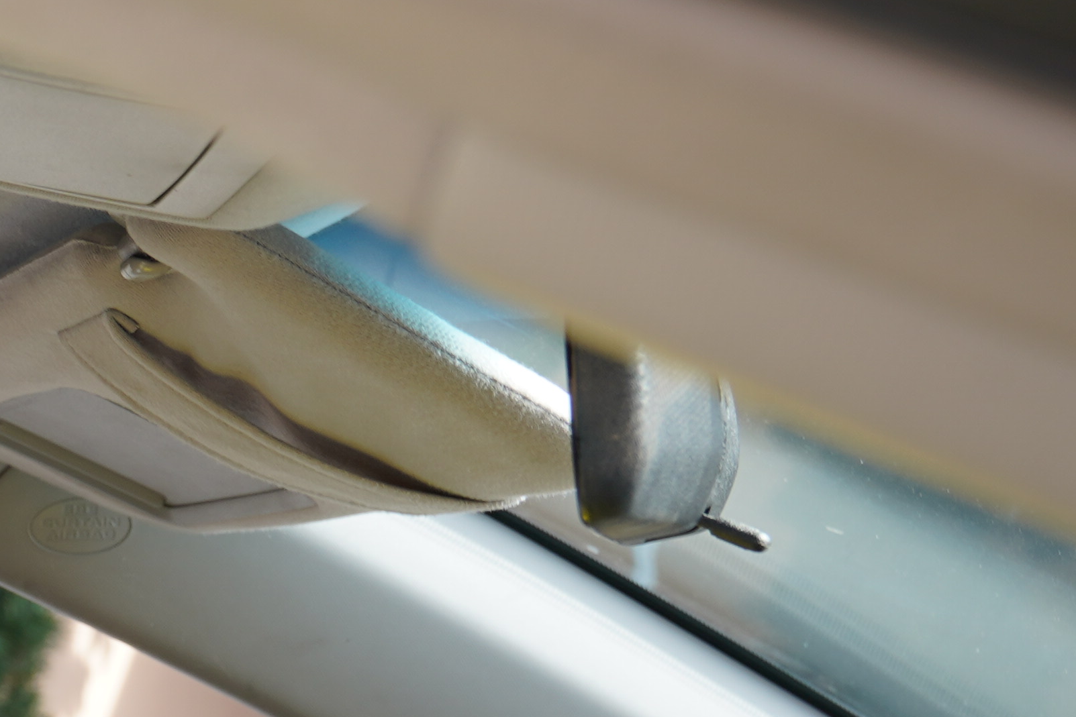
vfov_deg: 11.3
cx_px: -860
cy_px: 1085
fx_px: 3467
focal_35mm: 116
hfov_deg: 15.2
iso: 200
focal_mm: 31
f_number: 6.3
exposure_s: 1/60
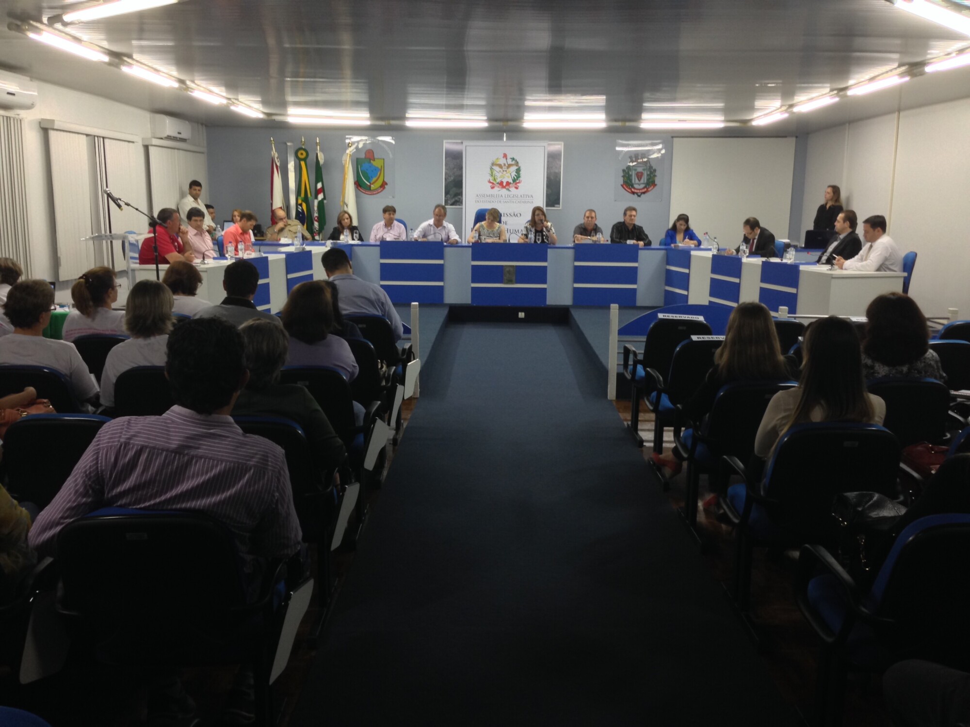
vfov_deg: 42.9
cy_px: 364
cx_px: 485
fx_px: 925
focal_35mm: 33
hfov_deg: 55.4
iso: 100
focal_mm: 4.12
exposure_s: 1/20
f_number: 2.4
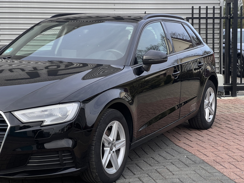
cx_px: 122
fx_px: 543
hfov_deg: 25.3
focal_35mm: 77
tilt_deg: -5.0
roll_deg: +1.3
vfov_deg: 19.1
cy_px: 92
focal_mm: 9
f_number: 2.8
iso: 40
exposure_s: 1/99
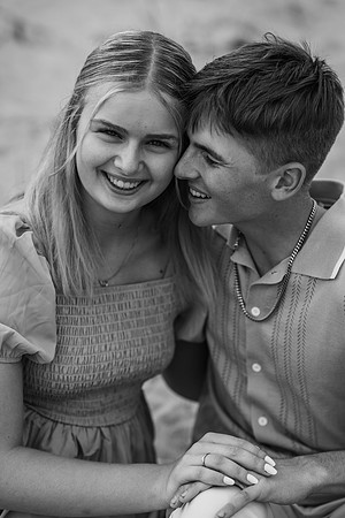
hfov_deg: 16.1
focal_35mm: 85
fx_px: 1222
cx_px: 172
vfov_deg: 23.9
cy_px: 259
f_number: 2.8
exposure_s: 1/1000
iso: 200
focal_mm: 85
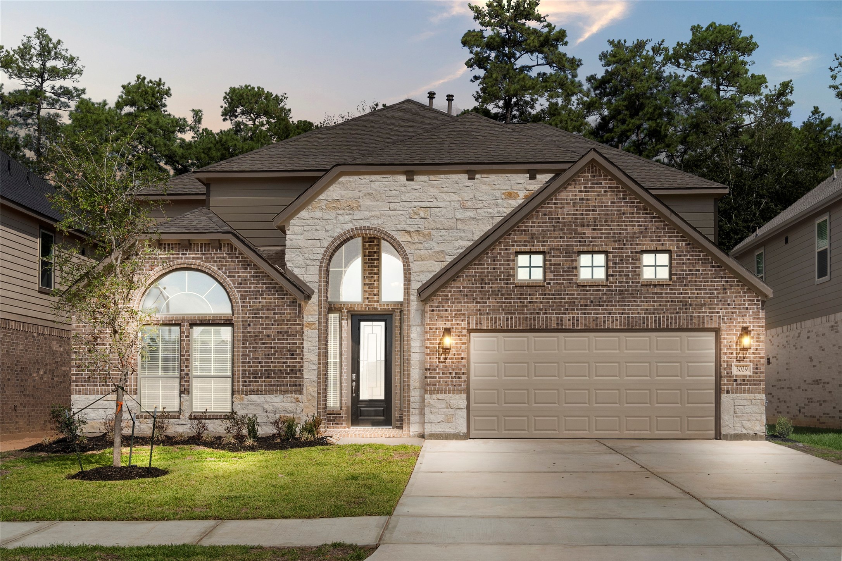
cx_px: 421
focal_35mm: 45
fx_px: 1052
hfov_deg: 43.6
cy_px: 280
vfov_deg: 29.9
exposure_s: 1/1250
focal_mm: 30
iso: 320
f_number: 9
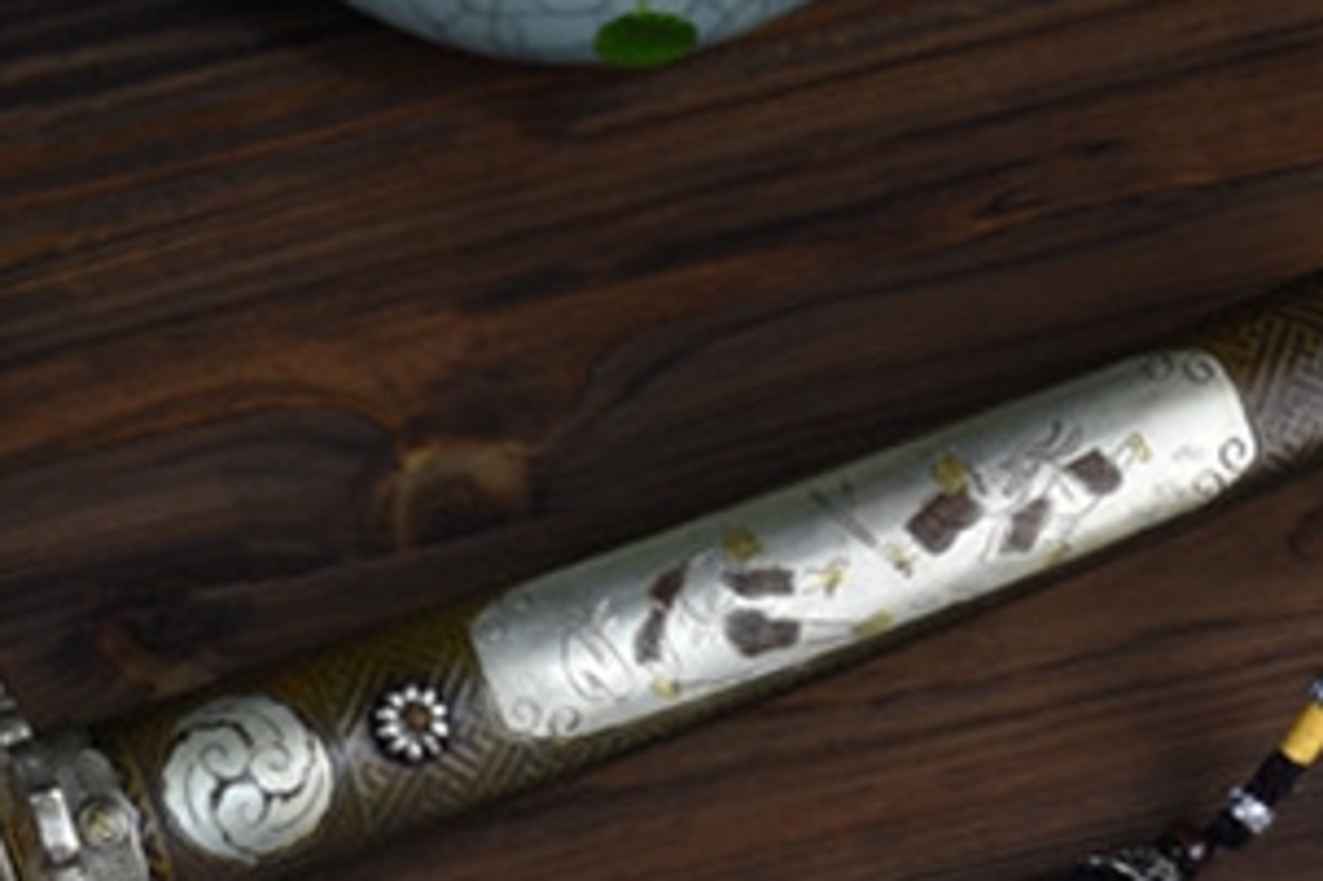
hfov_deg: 12.0
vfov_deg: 8.1
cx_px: 57
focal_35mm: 170
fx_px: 6244
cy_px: 574
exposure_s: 1/40
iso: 100
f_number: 4.2
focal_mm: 38
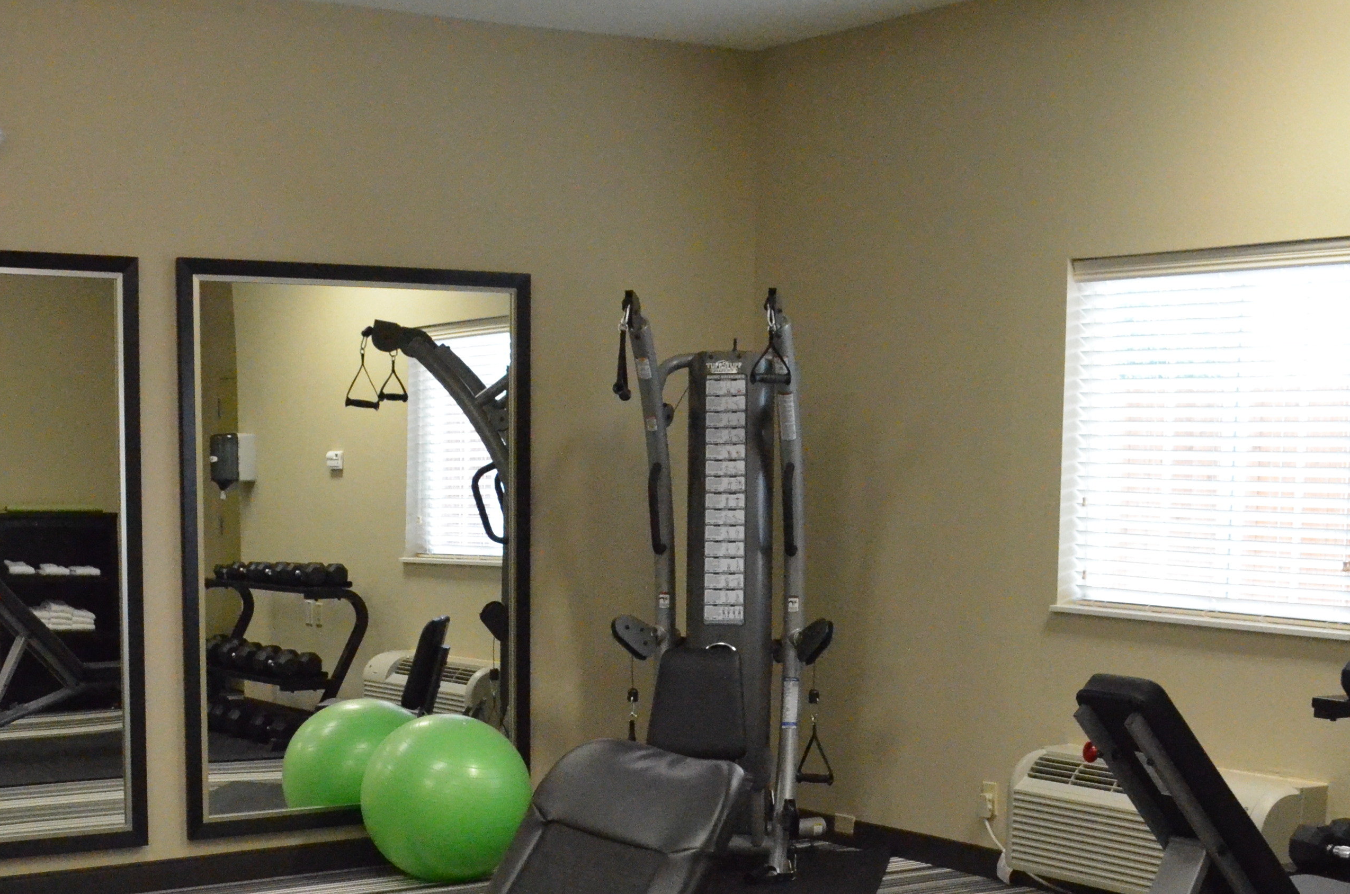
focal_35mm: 58
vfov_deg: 22.7
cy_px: 795
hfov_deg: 34.2
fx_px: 2170
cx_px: 427
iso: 6400
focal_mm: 20
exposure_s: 1/320
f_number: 6.3
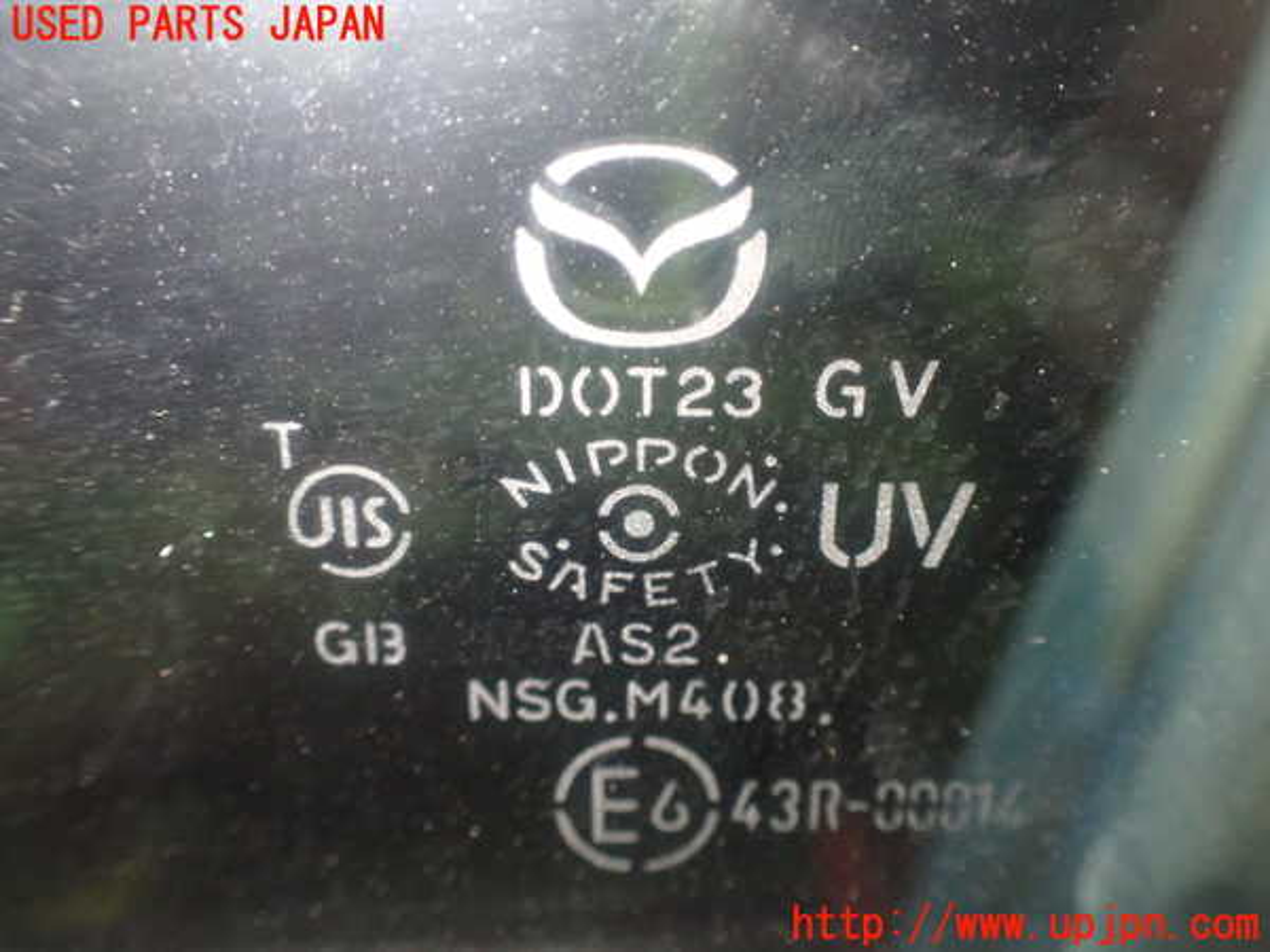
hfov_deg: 60.0
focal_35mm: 30
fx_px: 1101
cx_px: 635
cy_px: 476
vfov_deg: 46.8
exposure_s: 1/20
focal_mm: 5.4
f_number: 2.3
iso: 800
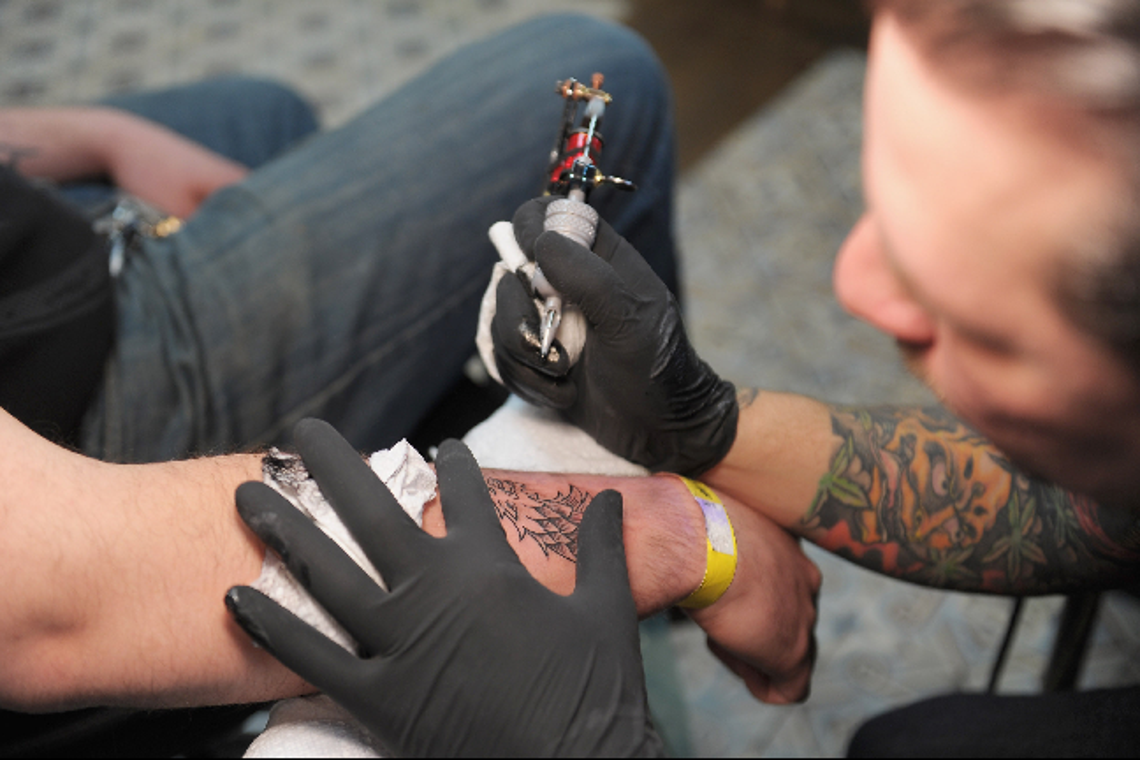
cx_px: 570
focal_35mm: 44
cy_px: 380
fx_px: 1393
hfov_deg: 44.5
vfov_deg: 30.5
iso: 400
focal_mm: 44
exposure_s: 1/125
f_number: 2.8
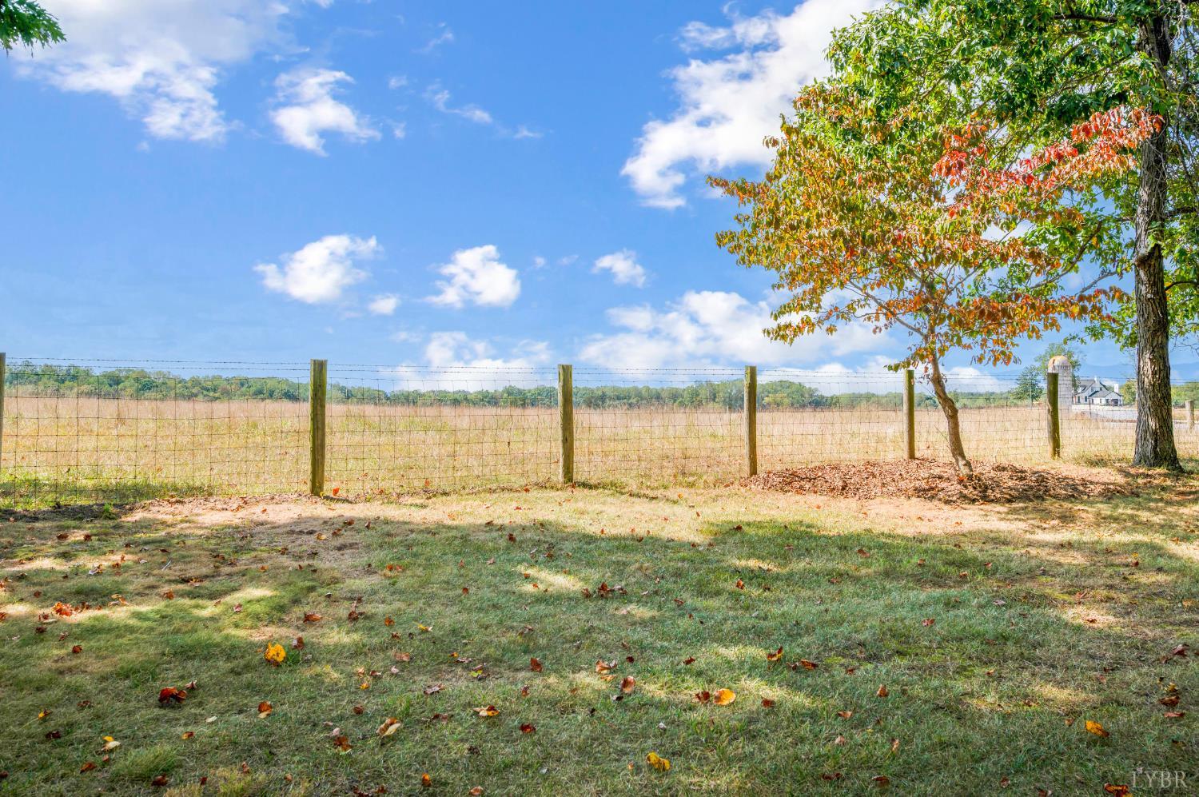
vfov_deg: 43.5
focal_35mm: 30
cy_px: 398
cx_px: 600
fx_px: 998
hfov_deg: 62.0
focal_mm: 30
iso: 100
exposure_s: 1/320
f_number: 8
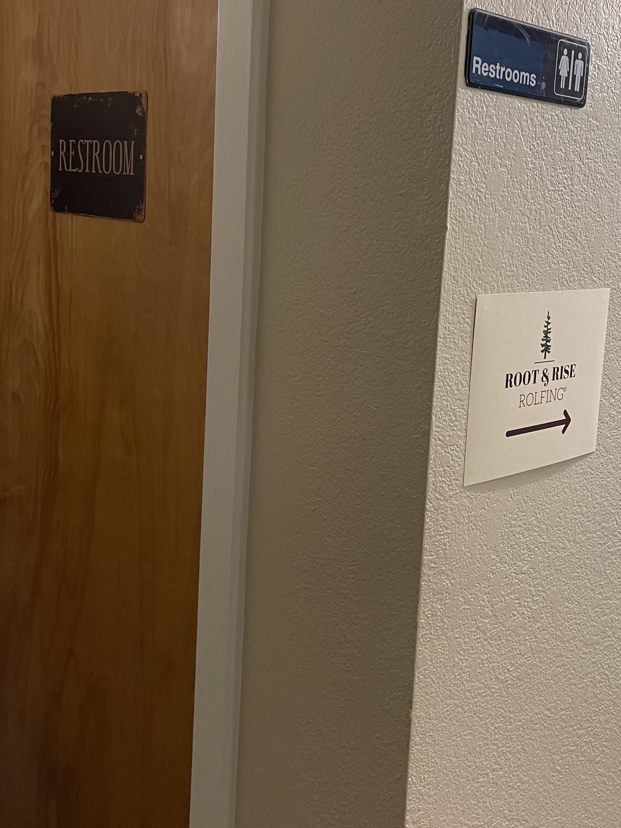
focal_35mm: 40
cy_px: 341
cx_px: 376
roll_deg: -2.5
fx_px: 957
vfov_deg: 46.6
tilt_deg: -9.8
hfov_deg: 35.8
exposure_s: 1/60
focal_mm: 5.1
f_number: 1.6
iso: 320
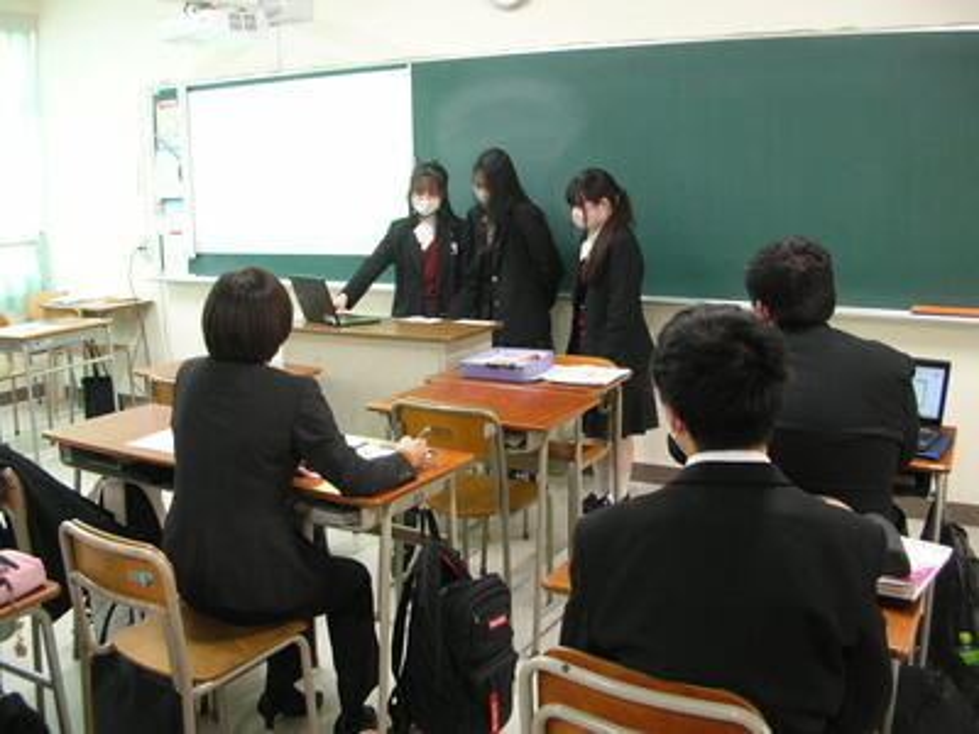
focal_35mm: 35
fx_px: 990
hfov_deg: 52.6
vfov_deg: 40.7
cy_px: 367
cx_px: 490
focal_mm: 5.8
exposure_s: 1/6.3
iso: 50
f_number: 2.8
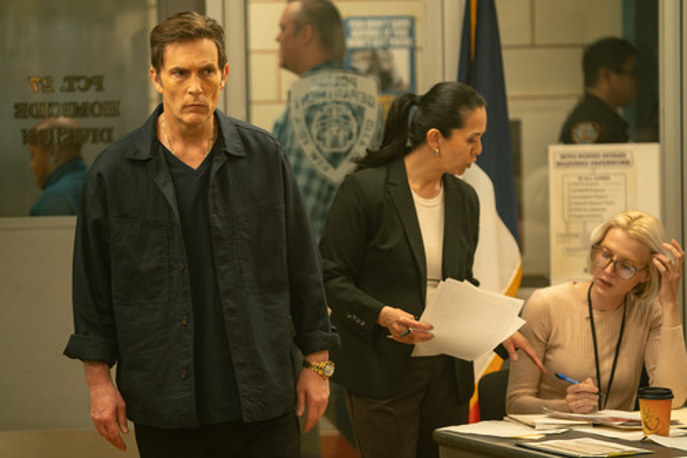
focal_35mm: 131
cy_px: 229
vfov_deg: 10.5
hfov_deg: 15.7
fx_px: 2499
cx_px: 344
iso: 6400
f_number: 3.2
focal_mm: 131
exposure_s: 1/200
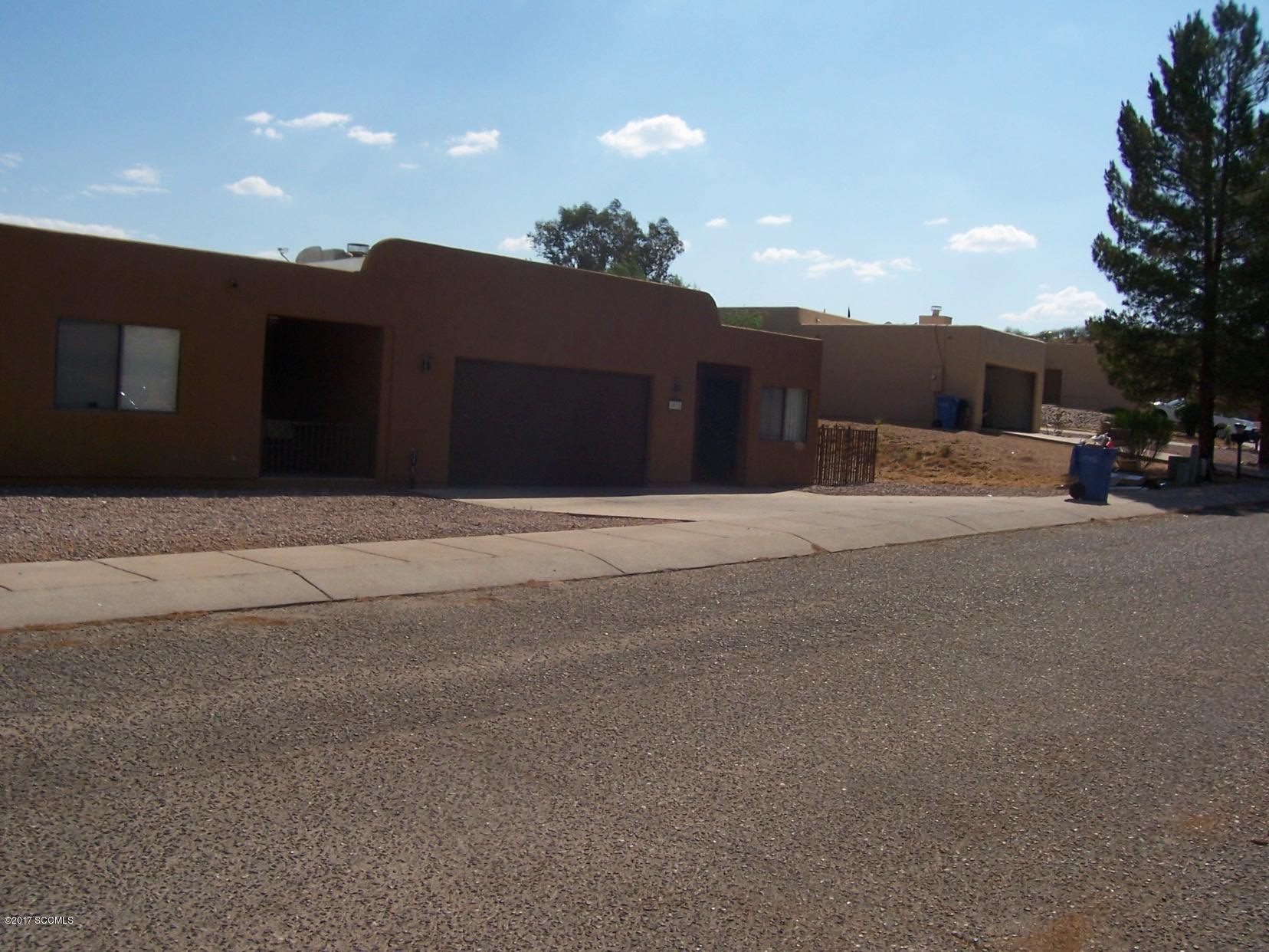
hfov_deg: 54.0
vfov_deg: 41.8
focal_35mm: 34
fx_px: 1246
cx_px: 634
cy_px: 476
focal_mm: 5.6
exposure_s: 1/750
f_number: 5.6
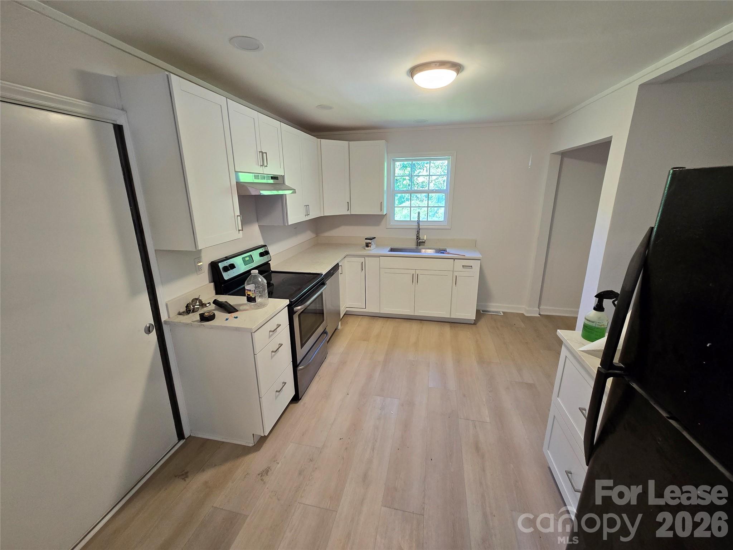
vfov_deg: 89.9
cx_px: 366
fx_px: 275
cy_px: 275
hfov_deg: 106.2
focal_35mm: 13
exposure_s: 1/60
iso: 200
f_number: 2.2
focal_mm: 2.2
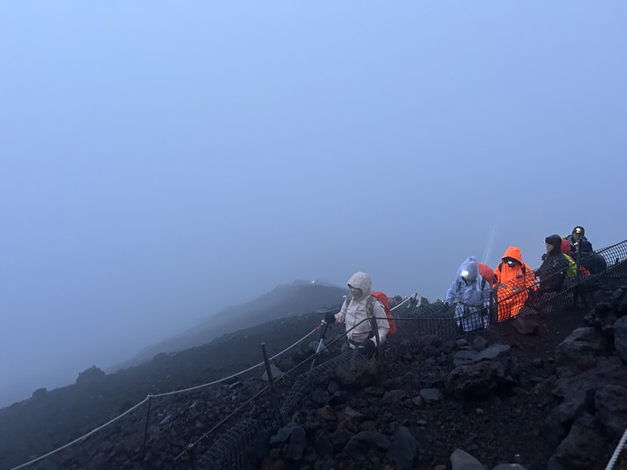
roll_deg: +0.4
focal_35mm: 26
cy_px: 235
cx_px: 314
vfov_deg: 53.1
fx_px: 471
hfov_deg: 67.3
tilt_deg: -18.6
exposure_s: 1/60
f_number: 1.5
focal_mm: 5.7
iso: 320
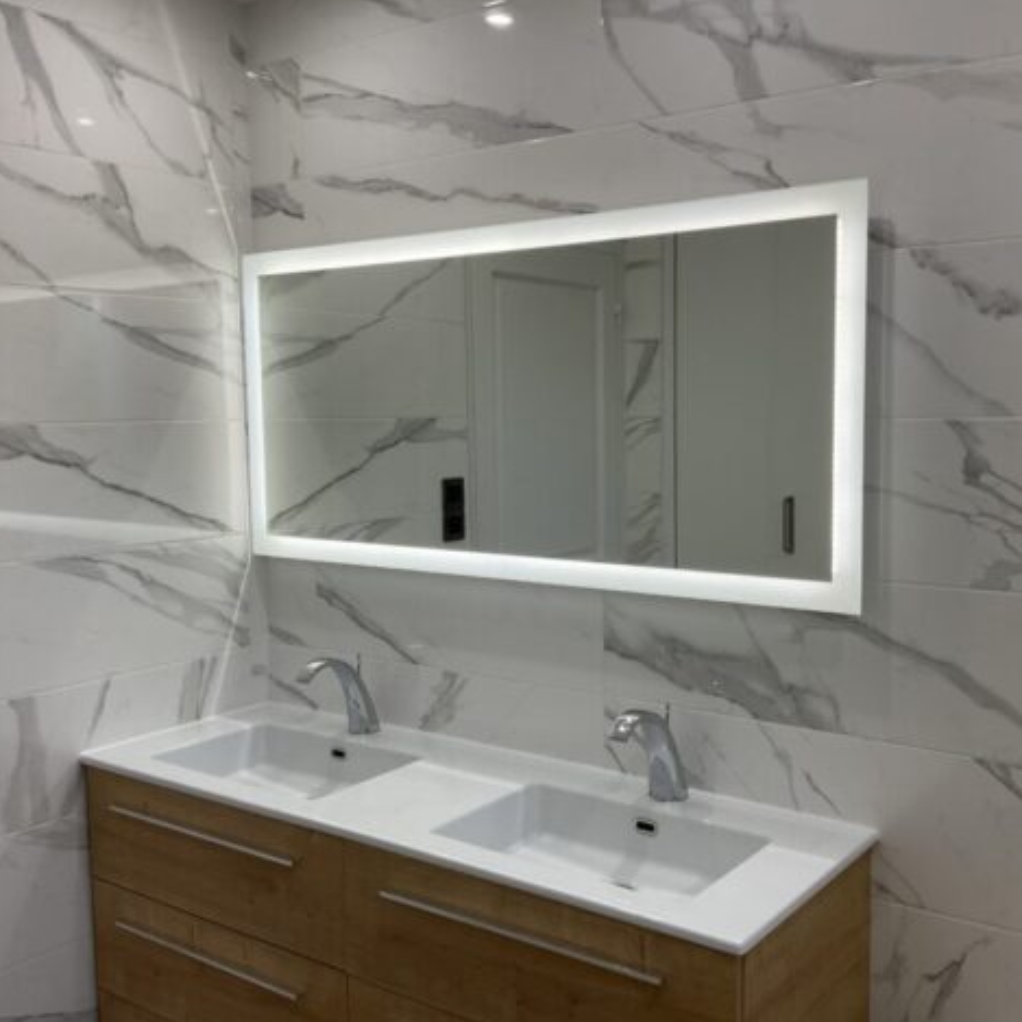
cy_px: 506
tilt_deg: -3.9
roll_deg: +1.2
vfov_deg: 47.2
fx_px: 1169
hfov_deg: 47.1
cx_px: 569
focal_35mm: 35
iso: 32
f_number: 1.8
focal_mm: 3
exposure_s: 1/120
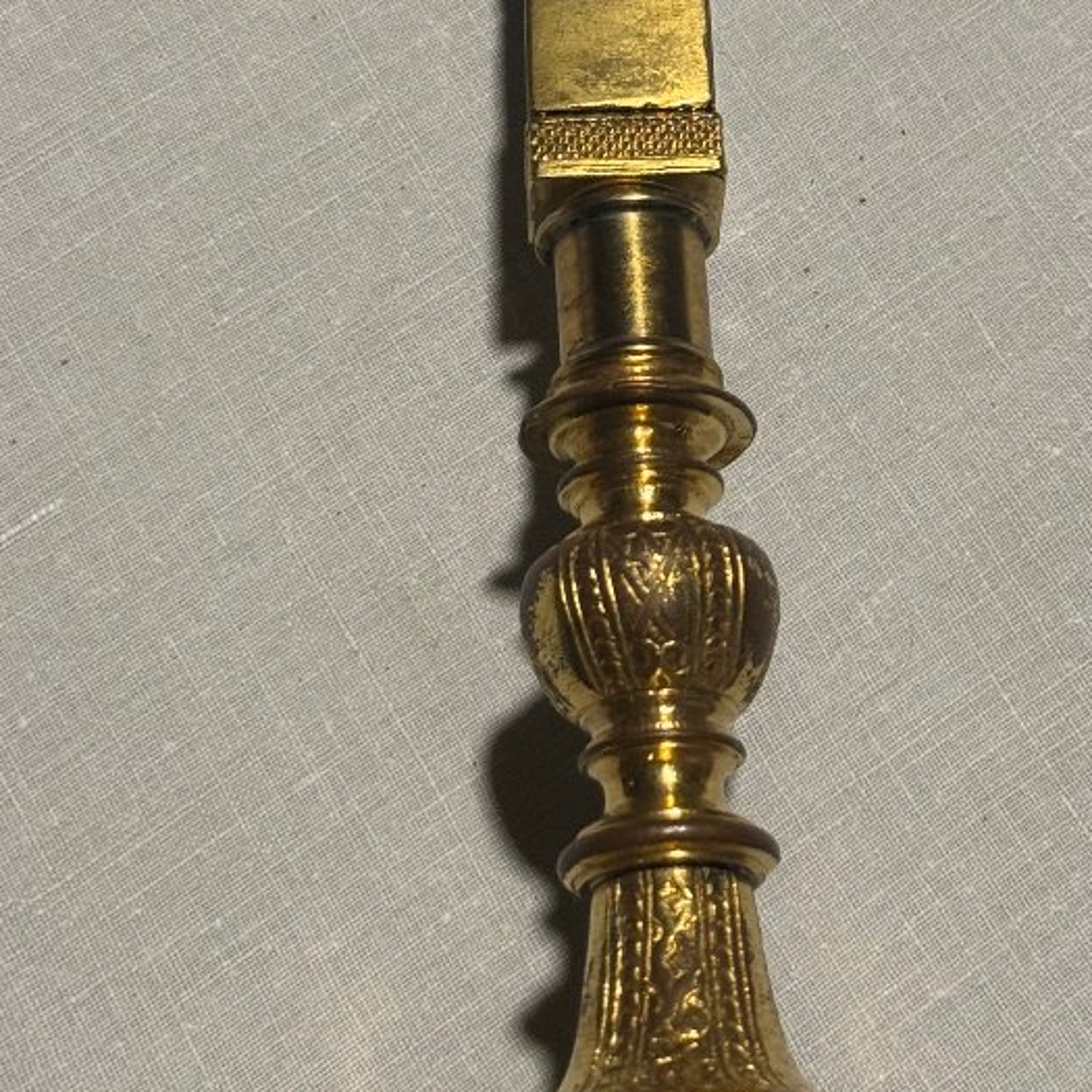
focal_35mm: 97
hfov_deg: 17.9
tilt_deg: -68.9
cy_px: 266
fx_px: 3462
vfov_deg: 17.8
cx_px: 591
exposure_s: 1/50
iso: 80
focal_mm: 6.76
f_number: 1.78
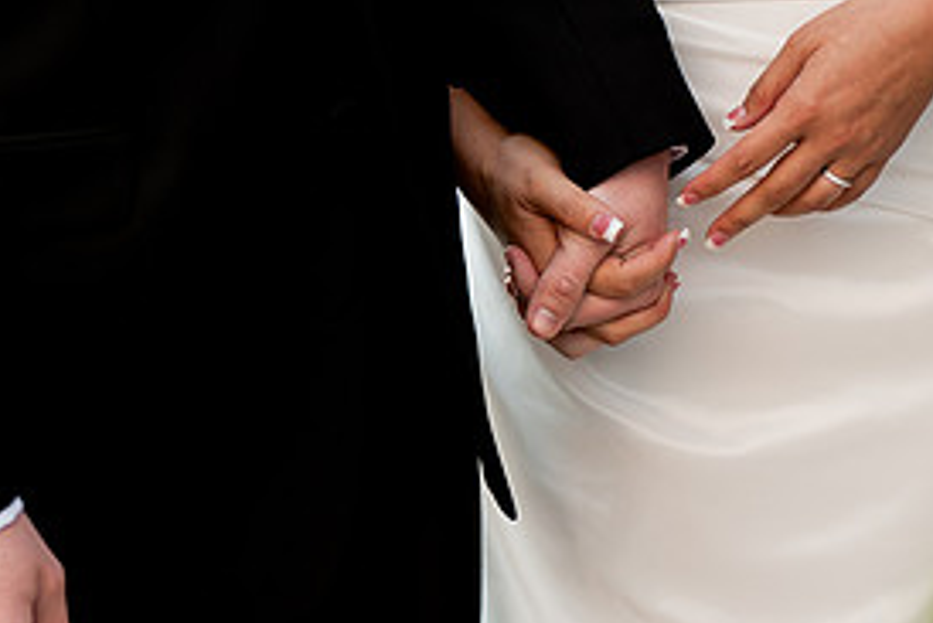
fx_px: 3838
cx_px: 371
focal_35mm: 148
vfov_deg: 9.3
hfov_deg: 13.9
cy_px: 245
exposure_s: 1/200
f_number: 2.8
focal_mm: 70
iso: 200
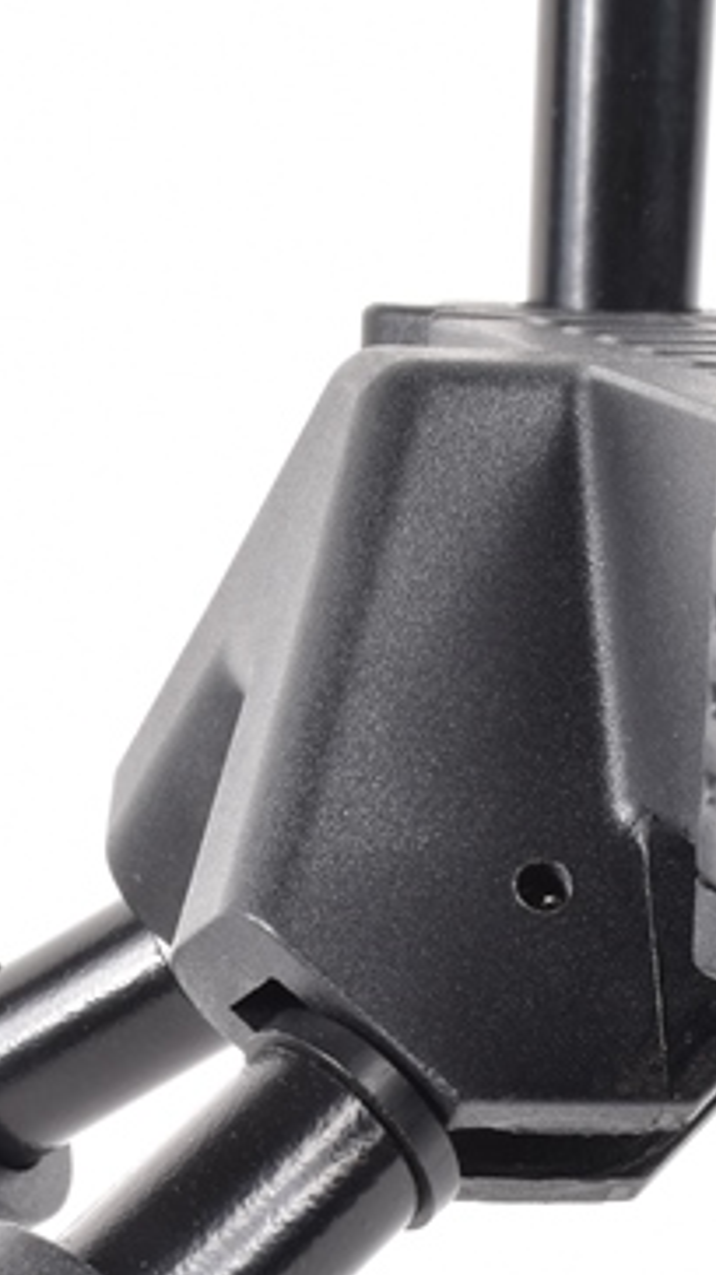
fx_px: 4796
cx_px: 305
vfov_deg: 15.0
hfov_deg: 8.5
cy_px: 1129
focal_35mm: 142
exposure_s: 1/2
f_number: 20
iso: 100
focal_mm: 32
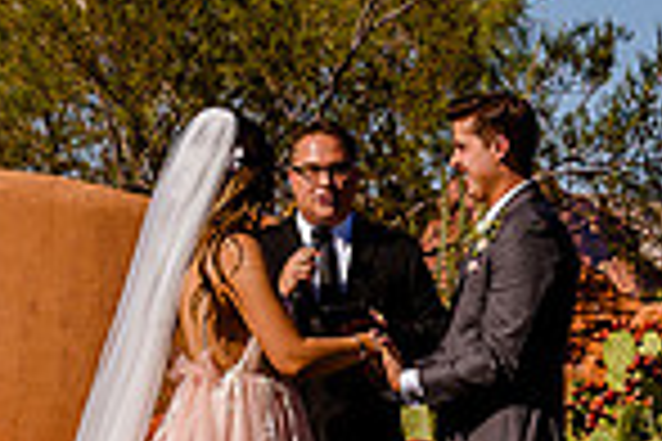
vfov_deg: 5.8
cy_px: 567
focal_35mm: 234
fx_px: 4303
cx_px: 396
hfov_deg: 8.8
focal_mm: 58
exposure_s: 1/320
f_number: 10
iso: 125
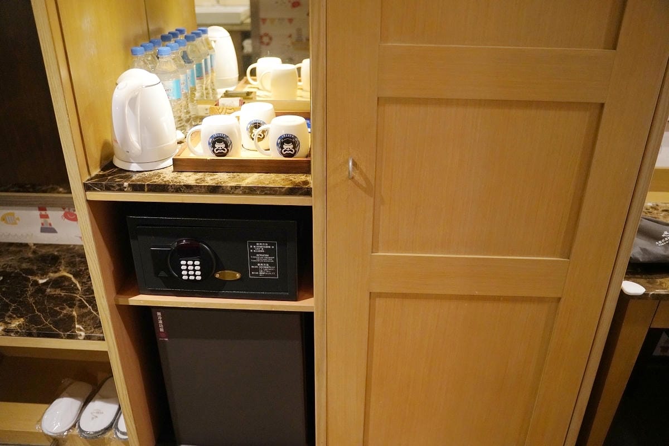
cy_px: 223
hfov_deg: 61.9
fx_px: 557
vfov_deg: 43.6
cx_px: 334
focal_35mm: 30
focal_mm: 30
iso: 5000
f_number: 2.8
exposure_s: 1/160
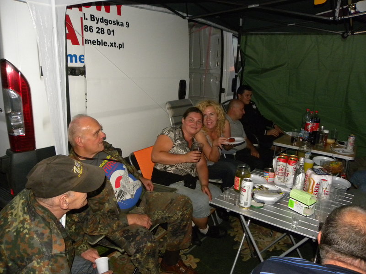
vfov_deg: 53.1
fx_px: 275
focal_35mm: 26
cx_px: 183
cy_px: 137
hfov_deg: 67.3
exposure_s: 1/30
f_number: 3.2
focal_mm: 4.6
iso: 400
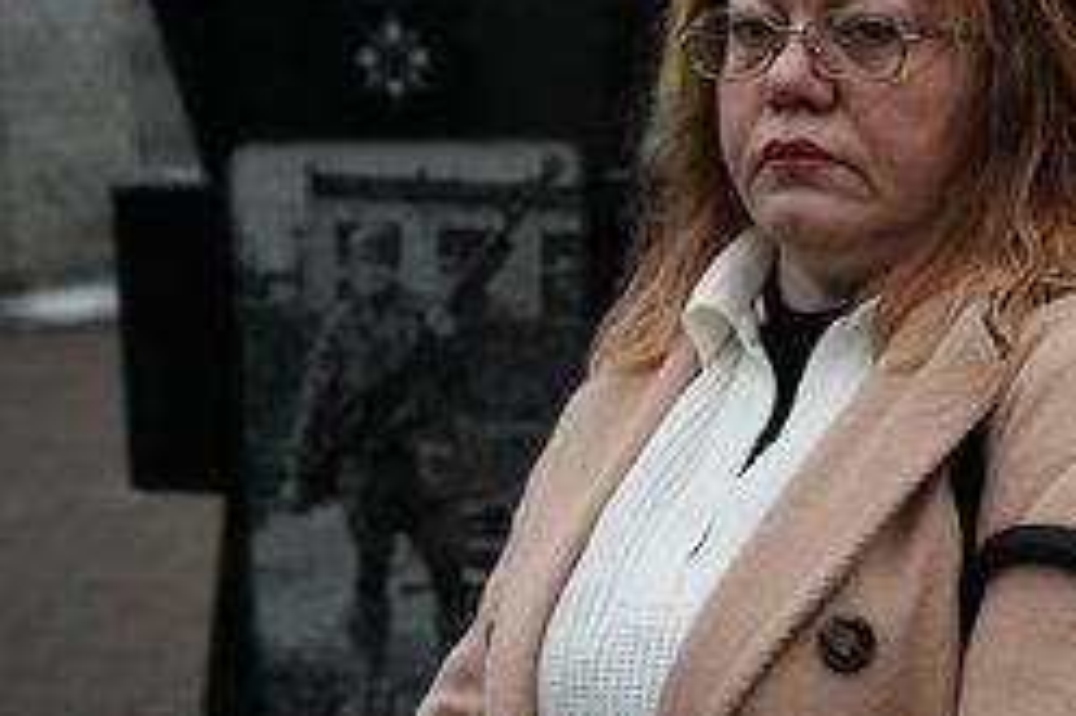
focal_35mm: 71
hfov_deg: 28.3
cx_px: 725
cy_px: 250
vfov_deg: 19.1
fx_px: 2121
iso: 1600
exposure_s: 1/800
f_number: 3.2
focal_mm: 44
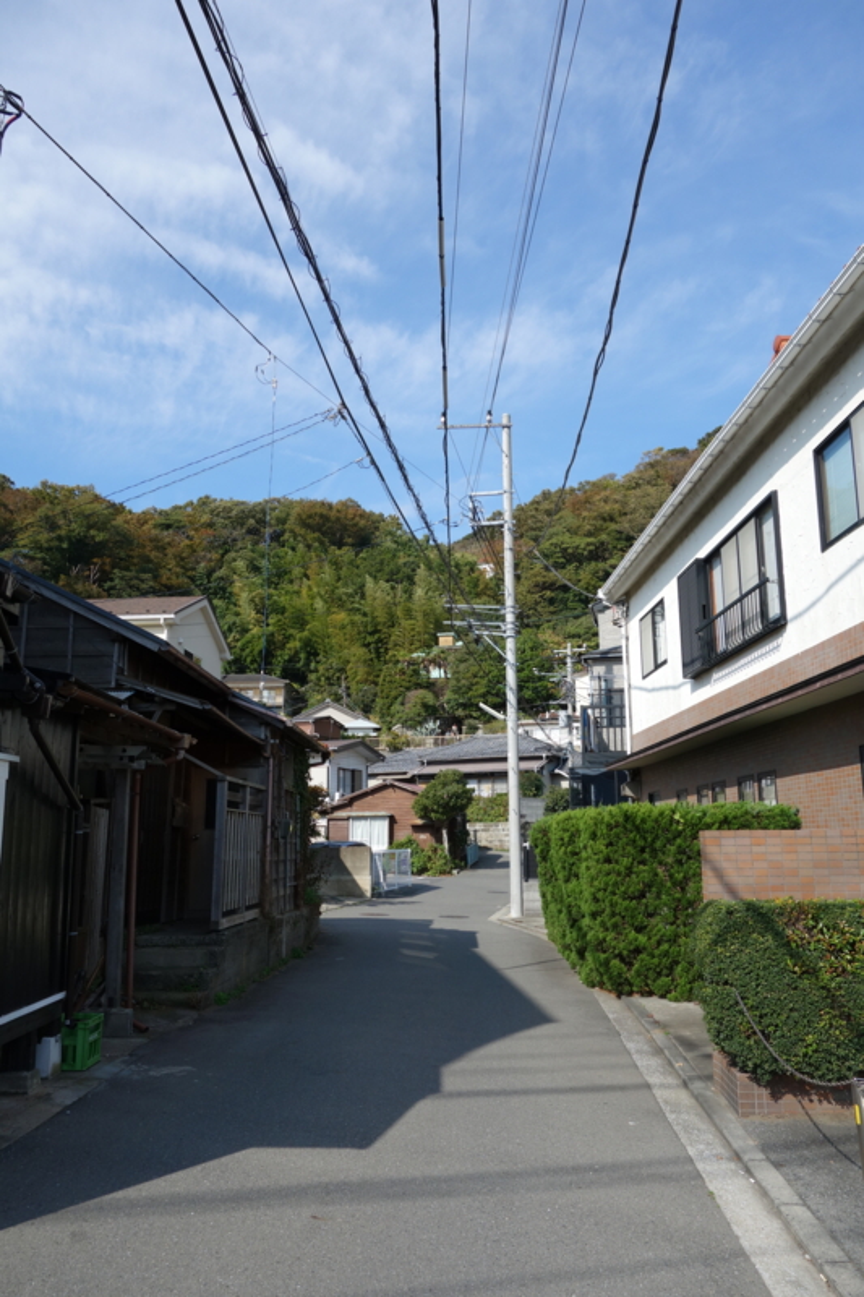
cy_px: 648
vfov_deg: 65.5
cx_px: 432
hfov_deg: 46.4
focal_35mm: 28
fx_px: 1008
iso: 125
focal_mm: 10.4
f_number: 5.6
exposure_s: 1/500
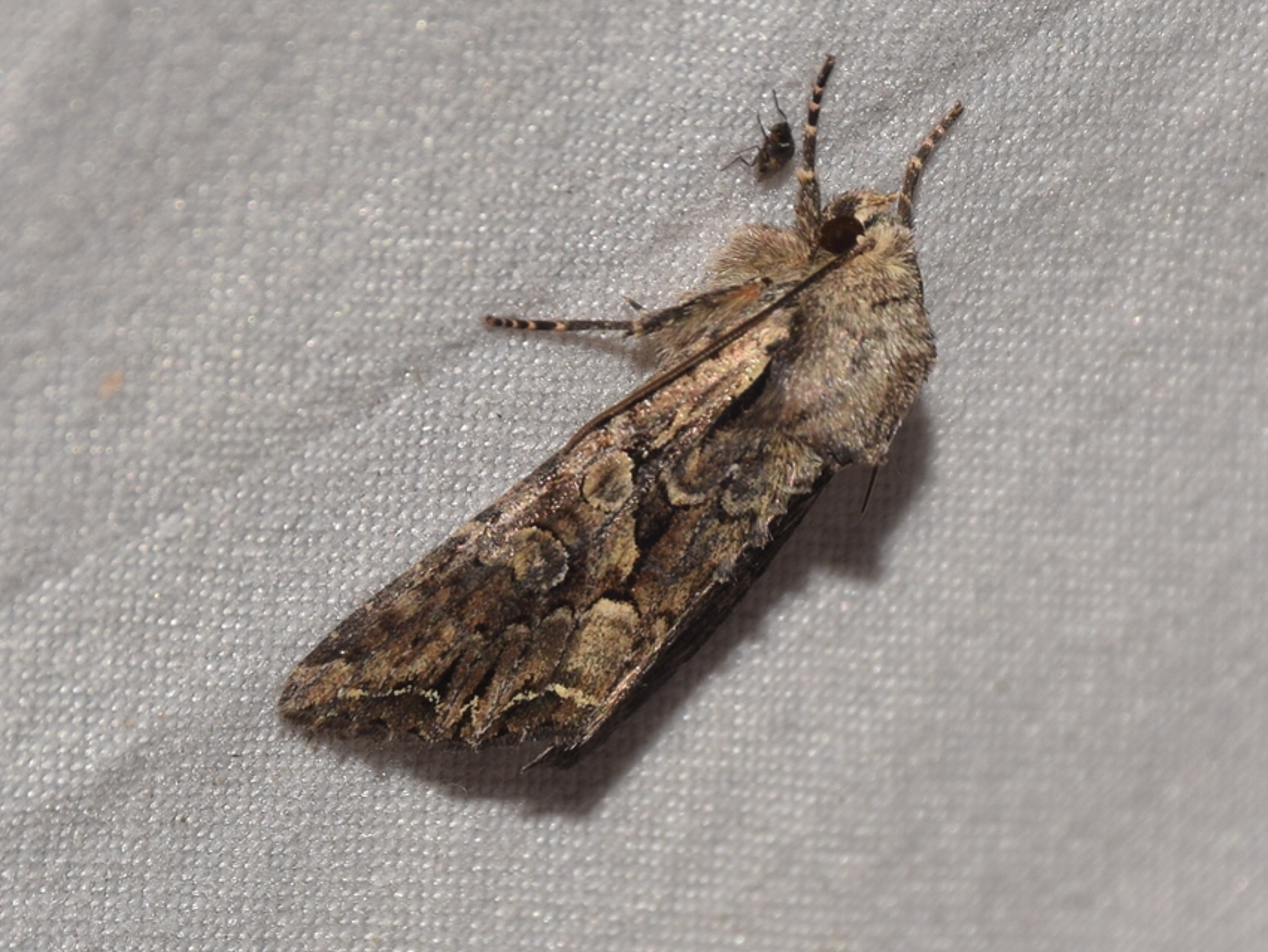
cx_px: 570
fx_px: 8354
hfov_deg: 8.7
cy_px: 476
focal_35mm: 228
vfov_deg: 6.5
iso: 100
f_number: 13
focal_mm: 140
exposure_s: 1/160
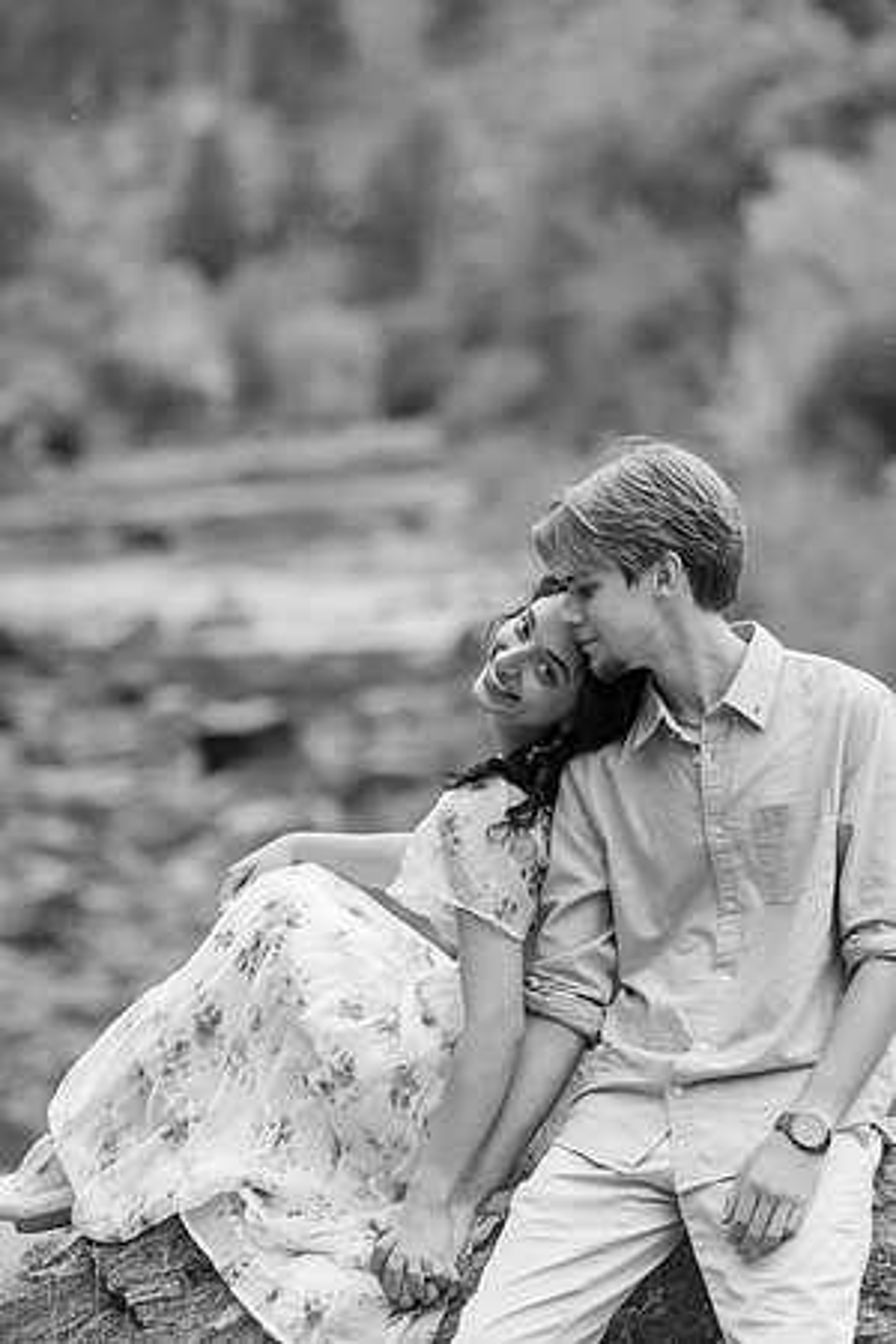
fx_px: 5674
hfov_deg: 9.0
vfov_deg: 13.5
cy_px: 672
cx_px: 448
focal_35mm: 152
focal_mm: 152
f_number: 3.5
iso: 320
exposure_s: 1/250
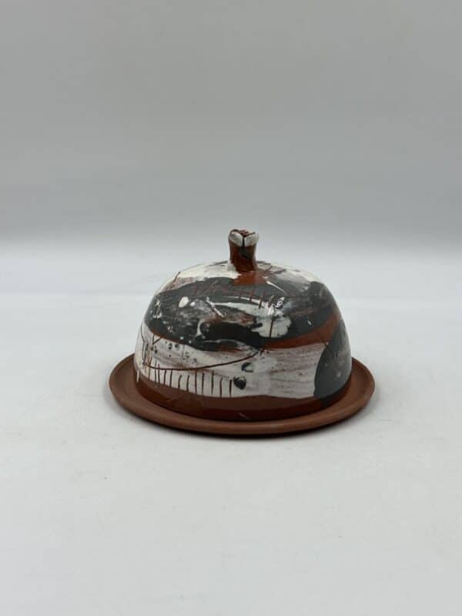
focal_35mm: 48
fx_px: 854
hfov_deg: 30.3
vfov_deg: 39.7
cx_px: 231
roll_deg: -0.7
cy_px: 308
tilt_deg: -16.6
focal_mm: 6.86
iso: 64
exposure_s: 1/659
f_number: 1.78
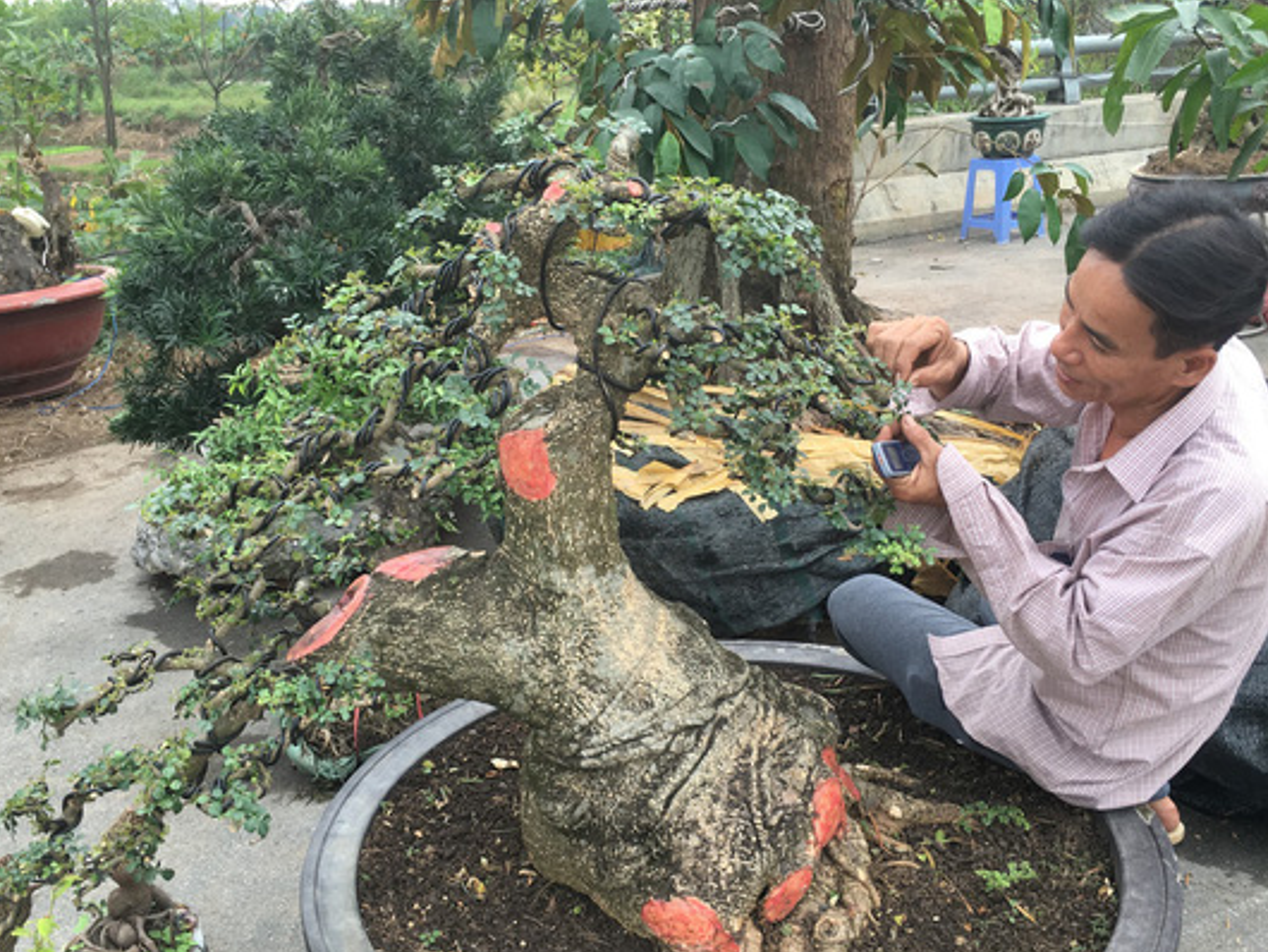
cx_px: 639
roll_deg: +1.9
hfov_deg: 52.6
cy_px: 545
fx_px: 1283
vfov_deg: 40.6
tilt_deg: -20.5
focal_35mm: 35
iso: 25
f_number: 2.2
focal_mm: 4.15
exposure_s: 1/123
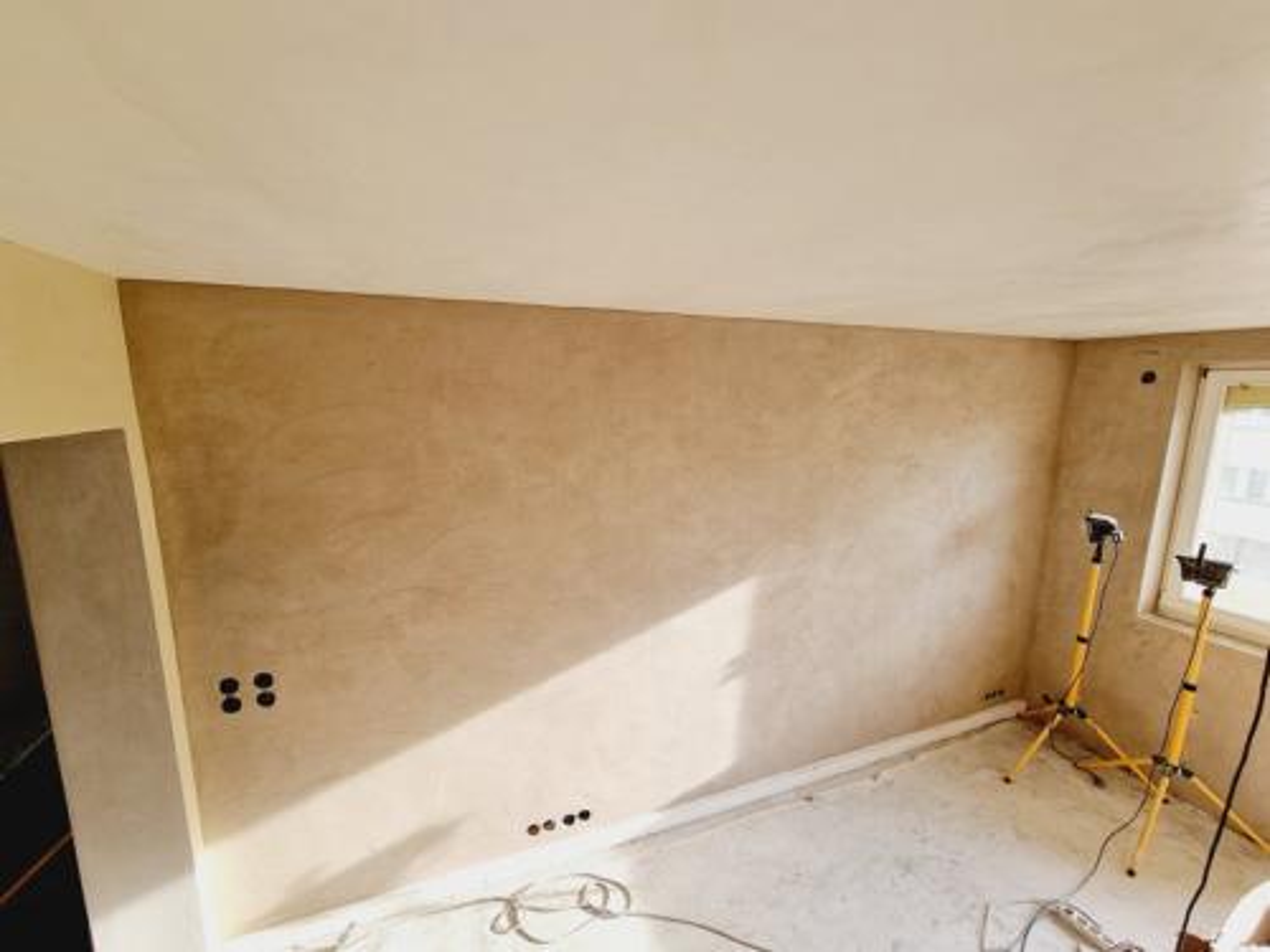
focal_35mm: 13
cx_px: 635
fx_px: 477
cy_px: 476
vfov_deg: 89.9
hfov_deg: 106.2
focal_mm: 2.2
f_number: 2.2
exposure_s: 1/103
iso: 50
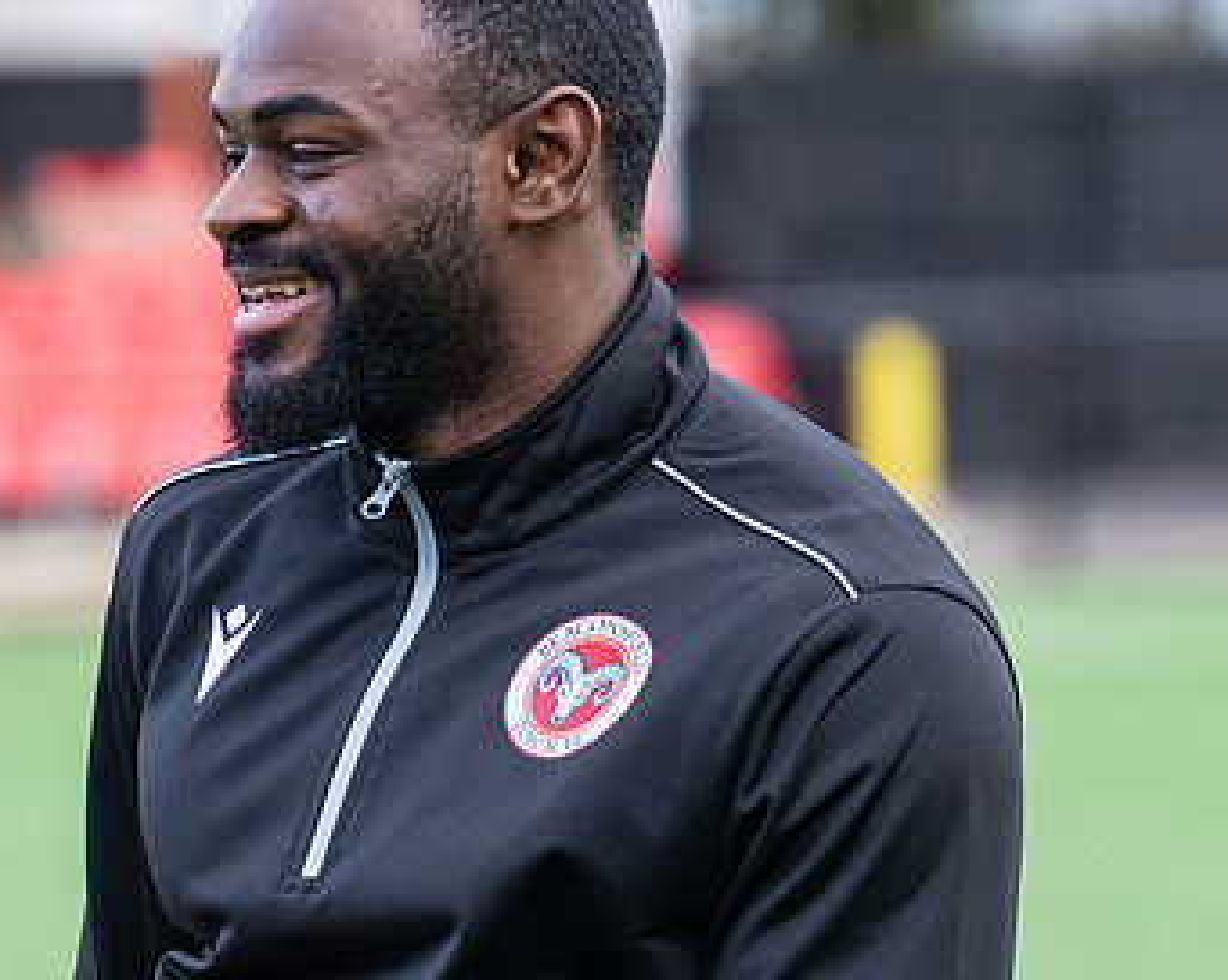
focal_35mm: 501
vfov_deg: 3.1
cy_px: 386
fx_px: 18188
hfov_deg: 3.9
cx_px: 554
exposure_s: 1/1250
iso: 800
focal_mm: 145
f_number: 4
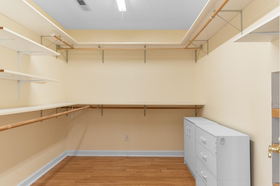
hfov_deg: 86.9
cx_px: 140
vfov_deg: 64.6
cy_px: 93
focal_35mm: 19
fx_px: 148
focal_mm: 13
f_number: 4.8
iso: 100
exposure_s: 1/13
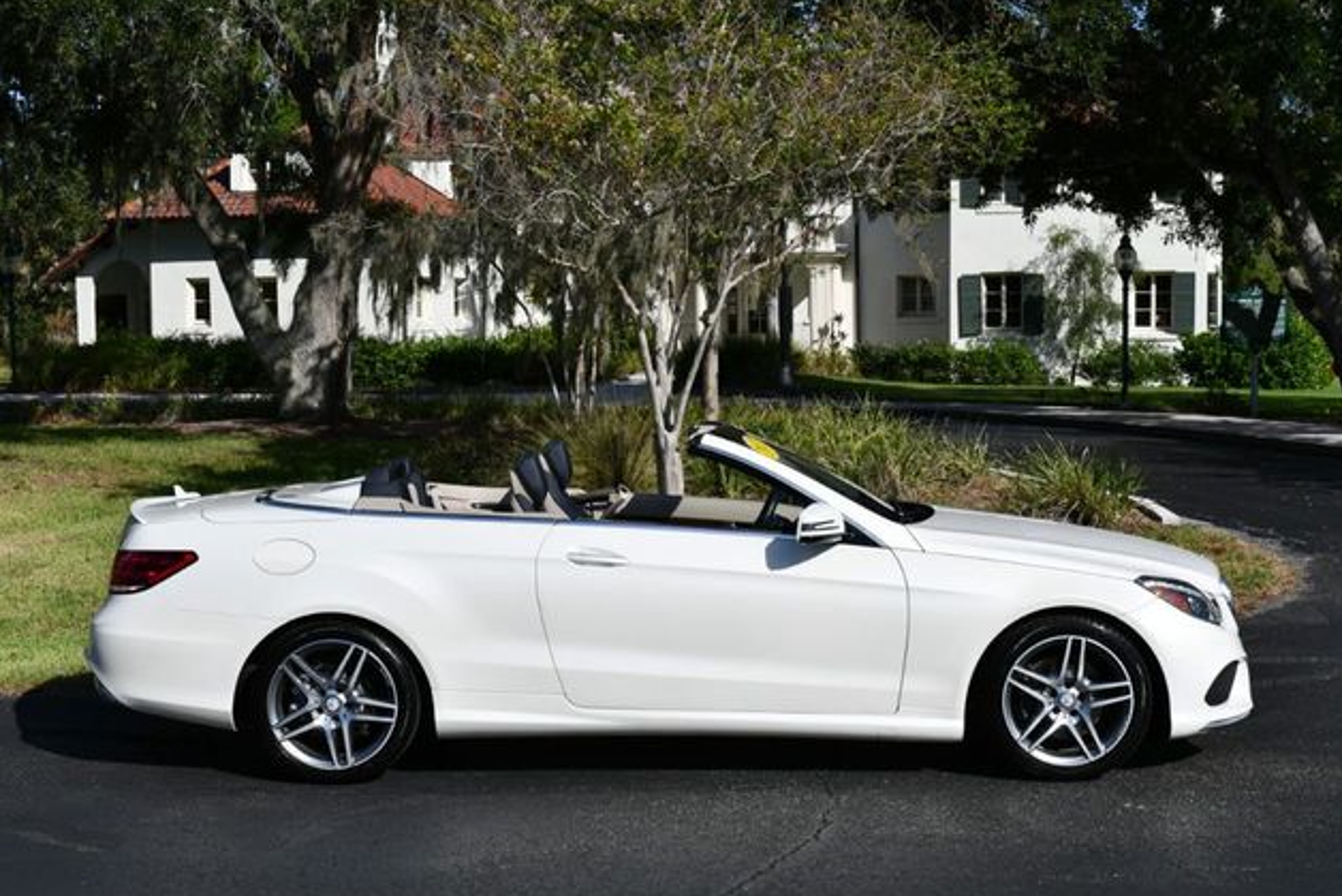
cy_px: 452
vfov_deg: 24.6
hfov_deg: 36.2
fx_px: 2051
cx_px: 680
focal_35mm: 55
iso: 100
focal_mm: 27
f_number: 10
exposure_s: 1/400
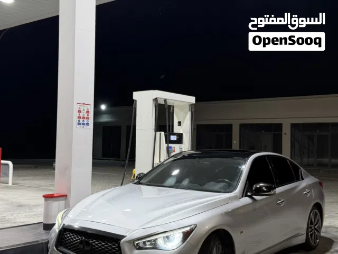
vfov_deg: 56.8
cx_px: 169
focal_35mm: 24
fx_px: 234
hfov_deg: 71.6
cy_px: 127
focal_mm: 6.76
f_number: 1.78
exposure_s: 1/100
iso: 100
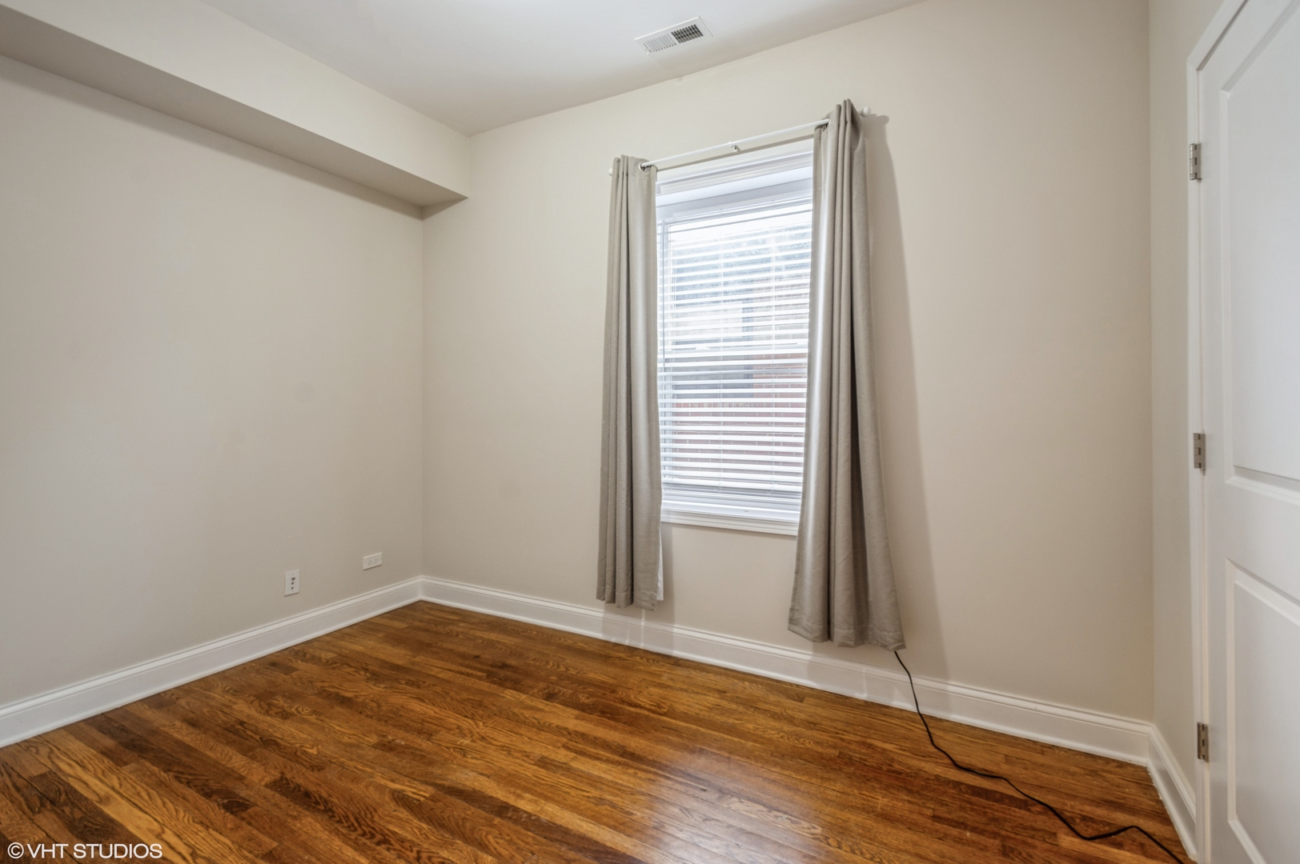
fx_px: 541
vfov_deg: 77.2
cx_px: 650
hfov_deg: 100.4
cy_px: 432
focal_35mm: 15
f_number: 11
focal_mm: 10
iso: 100
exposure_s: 1/1.67
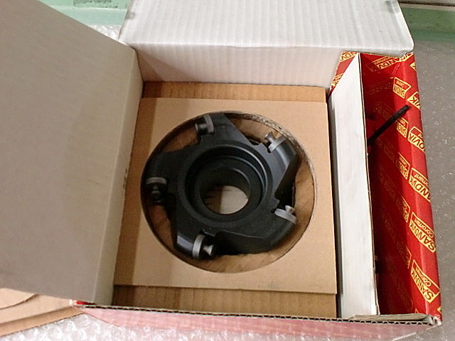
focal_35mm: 35
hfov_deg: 52.6
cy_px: 170
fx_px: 460
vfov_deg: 40.7
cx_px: 228
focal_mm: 6.3
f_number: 3.1
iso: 400
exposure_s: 1/60
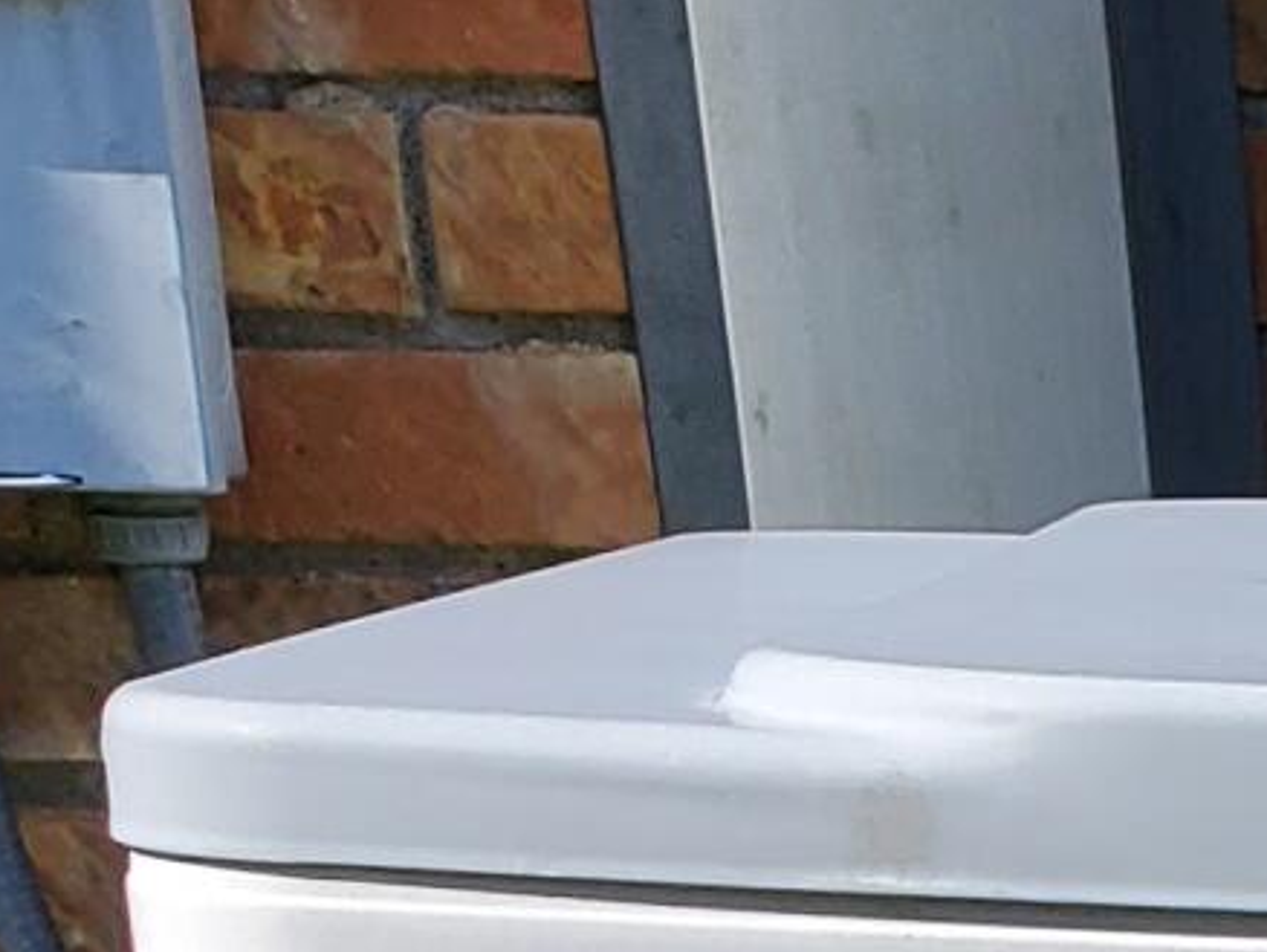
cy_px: 3151
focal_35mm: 178
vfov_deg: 7.2
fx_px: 6519
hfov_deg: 10.1
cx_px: 2736
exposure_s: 1/1212
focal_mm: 4.3
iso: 50
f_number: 2.4
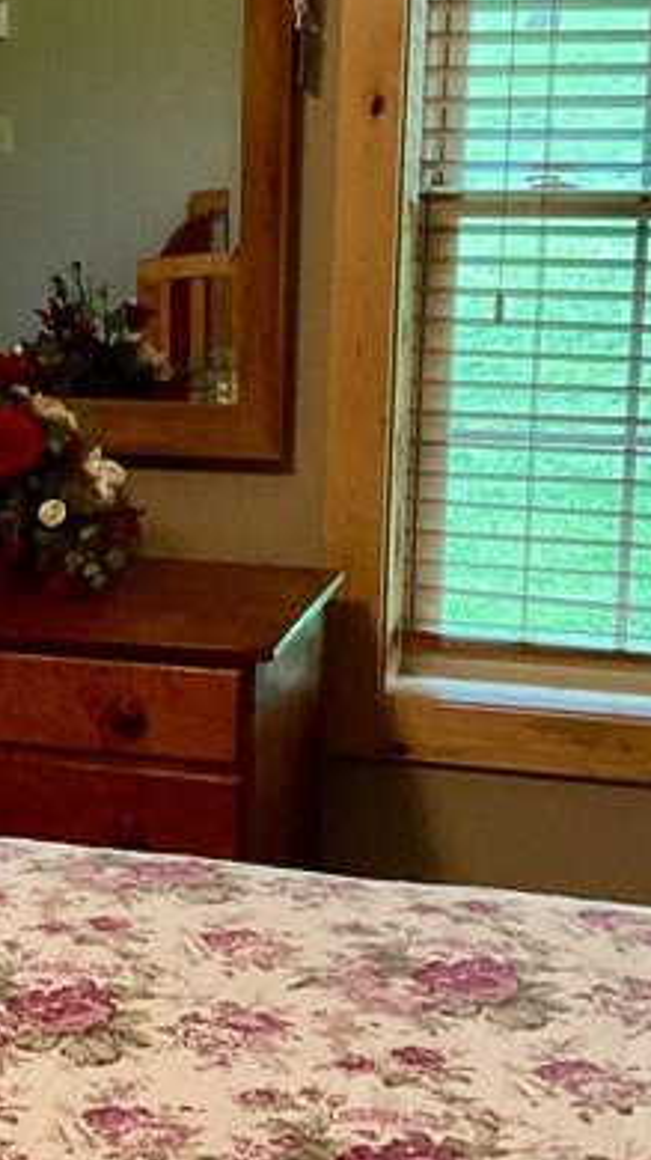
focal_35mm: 83
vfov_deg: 25.6
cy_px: 571
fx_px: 2550
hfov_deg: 14.0
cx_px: -196
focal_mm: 3
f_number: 1.8
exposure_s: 1/60
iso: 100
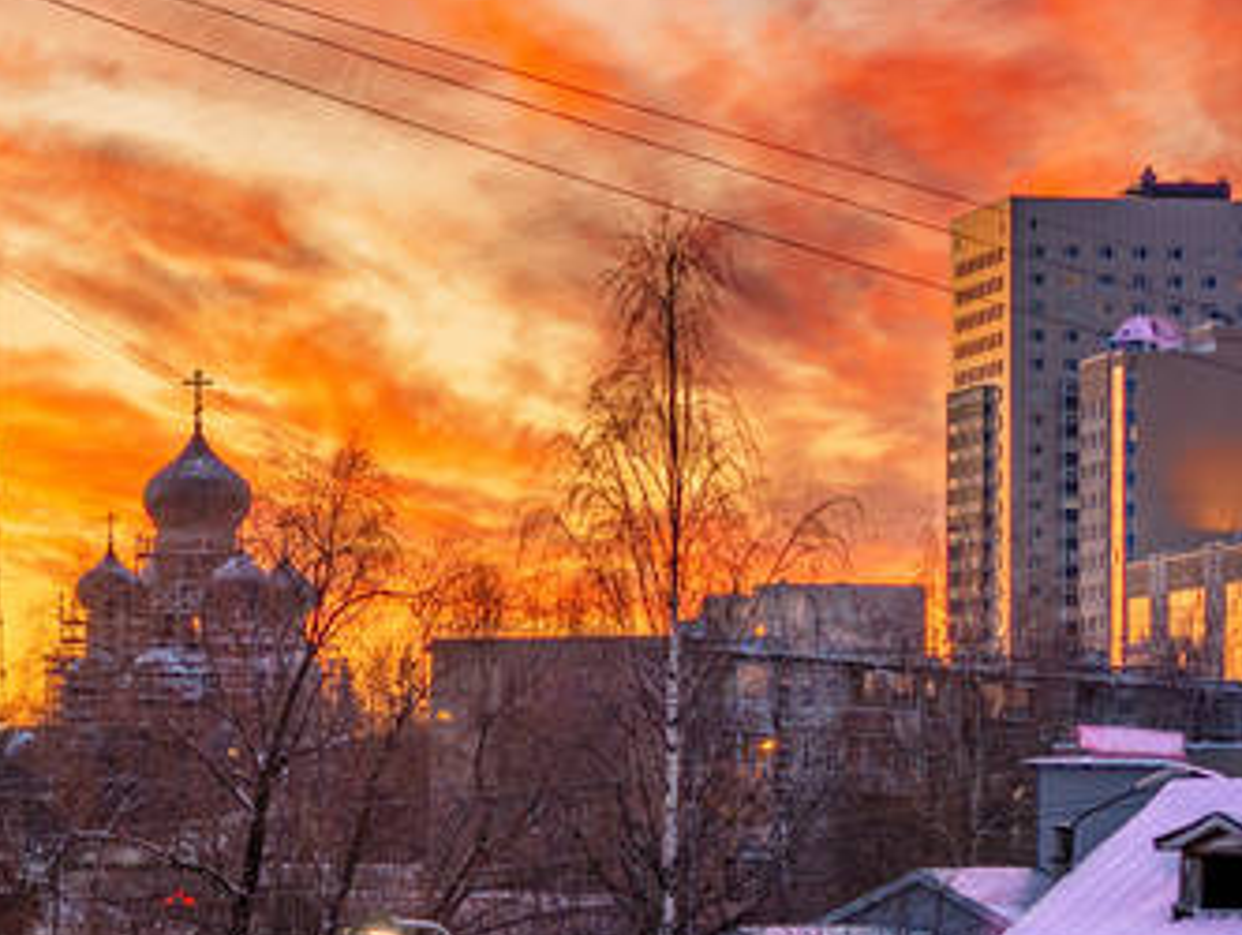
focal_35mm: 173
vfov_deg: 8.6
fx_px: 6216
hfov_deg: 11.4
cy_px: 628
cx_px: 166
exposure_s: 1/160
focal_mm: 45
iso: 200
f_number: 2.2
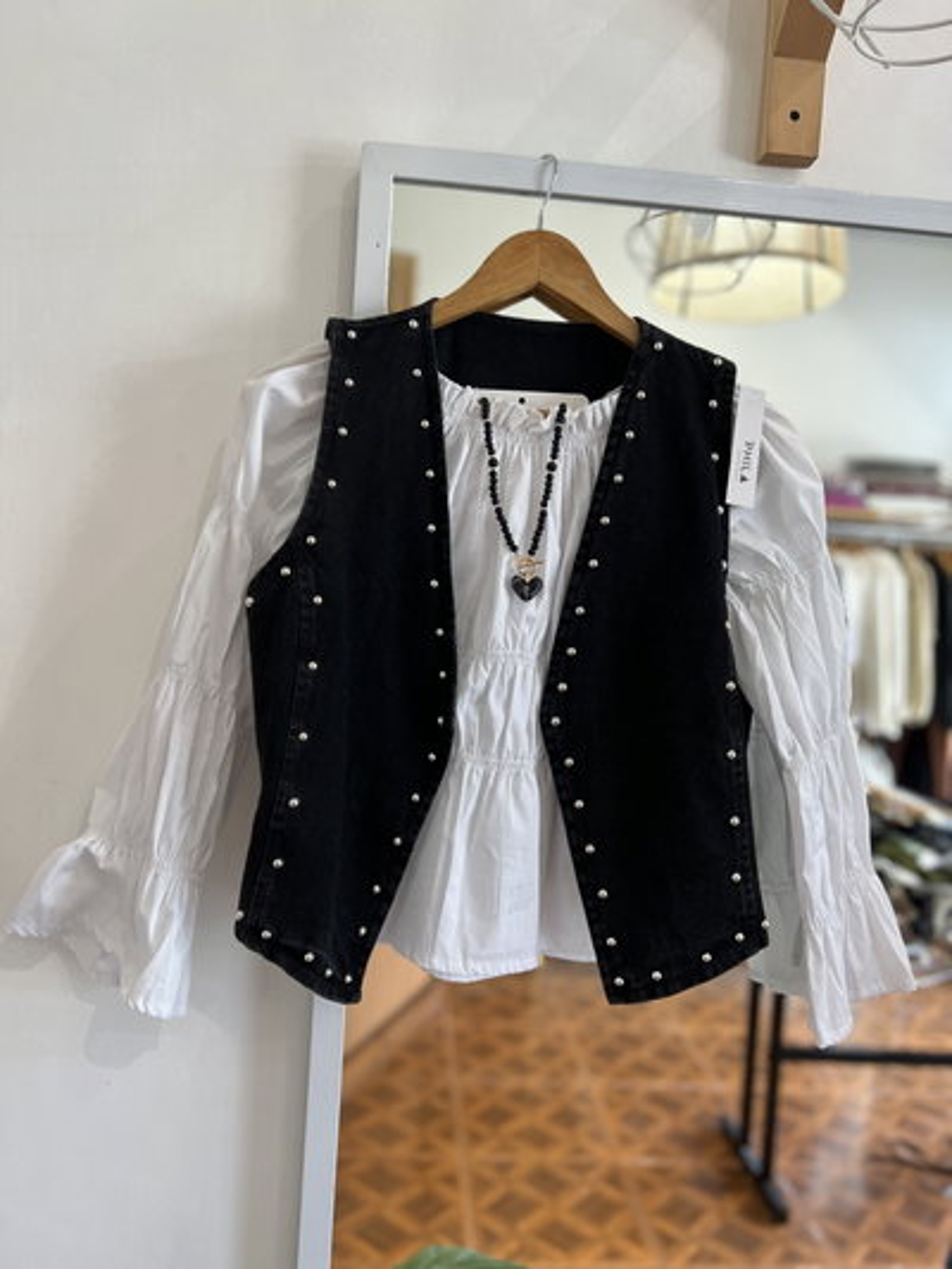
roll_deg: -4.7
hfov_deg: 53.1
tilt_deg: -1.9
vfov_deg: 67.3
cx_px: 476
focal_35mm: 26
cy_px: 634
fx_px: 953
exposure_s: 1/121
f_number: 1.5
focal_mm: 5.7
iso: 100
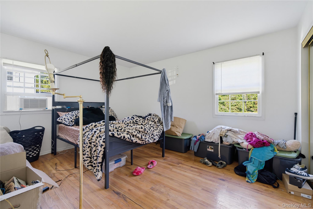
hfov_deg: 100.4
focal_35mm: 15
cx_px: 156
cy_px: 104
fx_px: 130
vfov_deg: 77.3
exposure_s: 1/3.33
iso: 400
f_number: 6.3
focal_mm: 15
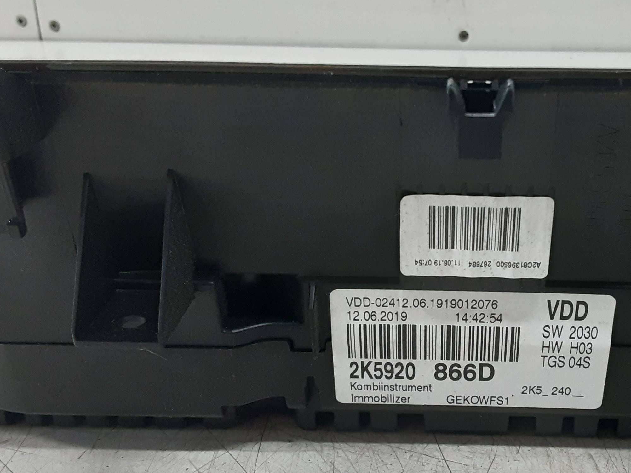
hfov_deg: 42.3
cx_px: 424
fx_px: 802
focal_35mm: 44
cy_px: 329
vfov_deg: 32.5
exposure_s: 1/50
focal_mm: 2.91
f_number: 1.9
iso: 200
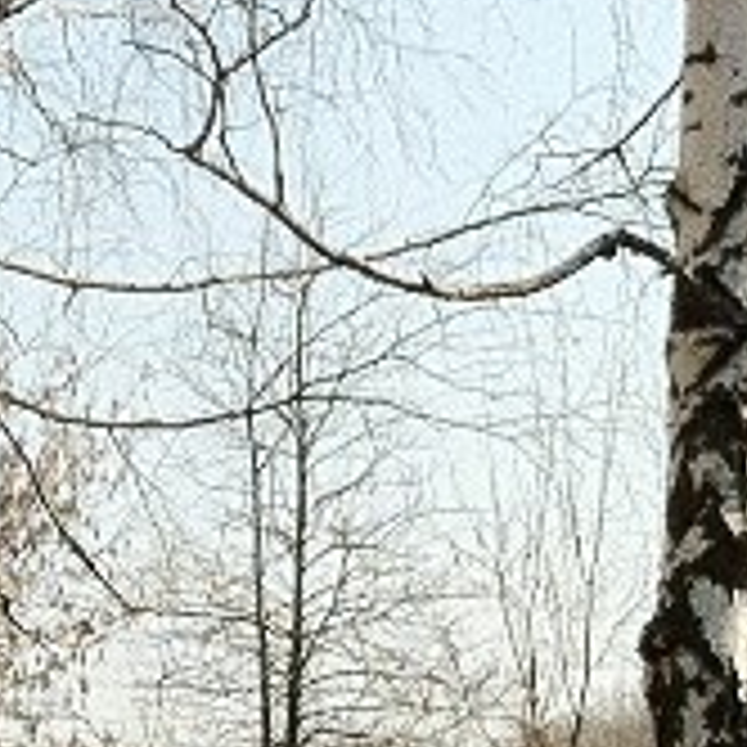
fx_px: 4663
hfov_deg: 8.5
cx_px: -950
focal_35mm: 191
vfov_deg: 9.1
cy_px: 857
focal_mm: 3.85
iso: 80
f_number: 2.8
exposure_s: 1/838
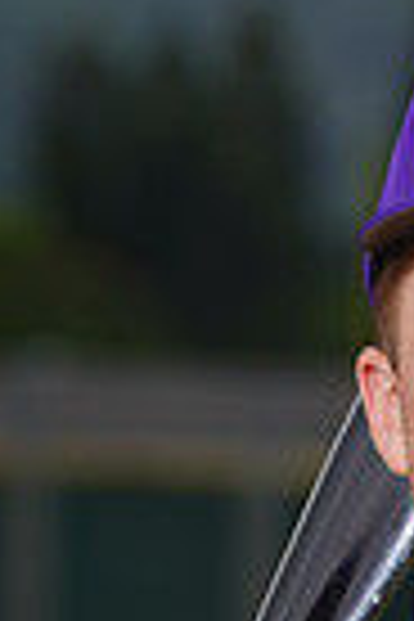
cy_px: 927
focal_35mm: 881
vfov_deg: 2.3
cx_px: 538
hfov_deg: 1.6
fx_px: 15196
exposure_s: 1/250
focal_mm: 209
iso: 100
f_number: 8
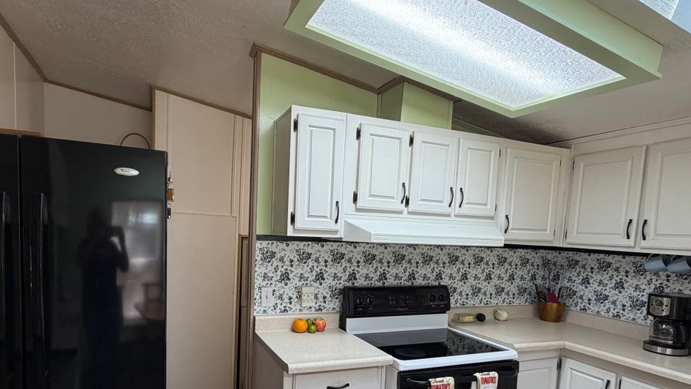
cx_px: 309
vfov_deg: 50.4
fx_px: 403
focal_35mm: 22
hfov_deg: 80.9
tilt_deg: -4.5
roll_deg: -1.8
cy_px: 264
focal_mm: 2.22
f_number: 2.2
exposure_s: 1/120
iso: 200
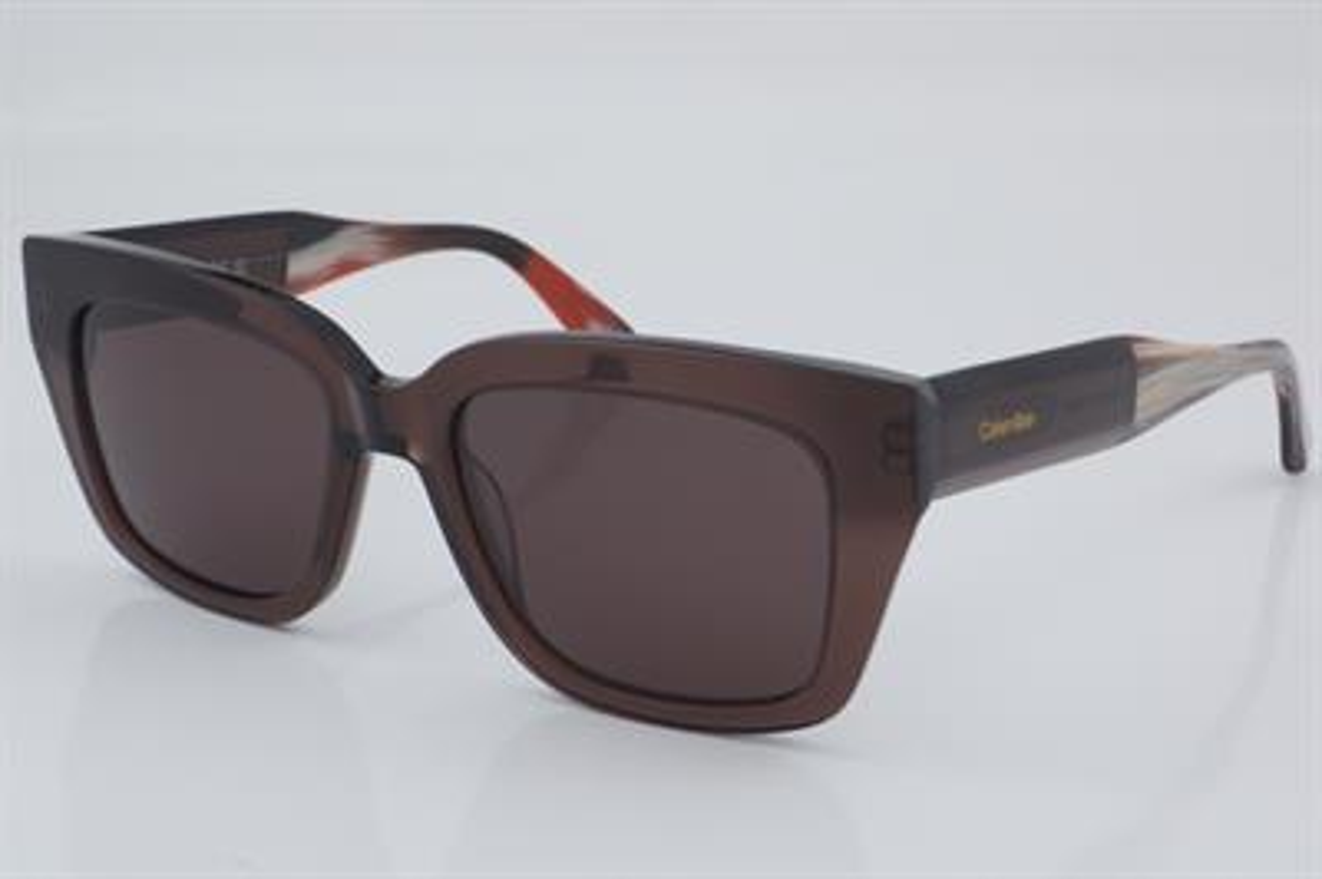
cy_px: 440
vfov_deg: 20.1
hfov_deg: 29.9
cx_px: 661
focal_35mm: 68
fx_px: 2477
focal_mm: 45
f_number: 32
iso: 100
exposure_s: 1/4
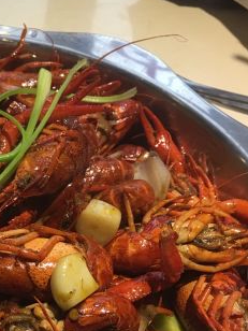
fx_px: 630
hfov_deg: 21.1
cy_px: 280
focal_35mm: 66
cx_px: -27
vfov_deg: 28.5
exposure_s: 1/17
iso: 40
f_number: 2.2
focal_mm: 4.15
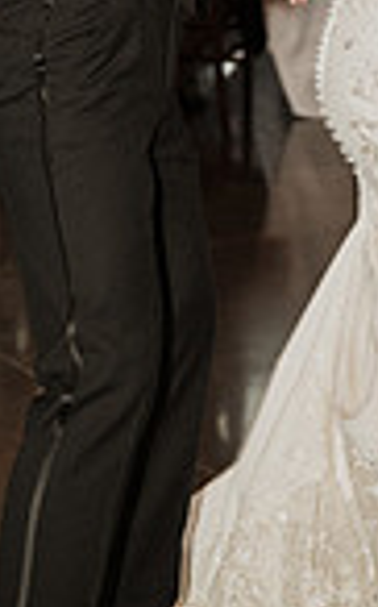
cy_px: -274
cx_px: 341
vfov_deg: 12.7
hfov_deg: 8.3
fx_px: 2593
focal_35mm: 157
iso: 500
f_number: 2.8
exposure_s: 1/100
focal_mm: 50
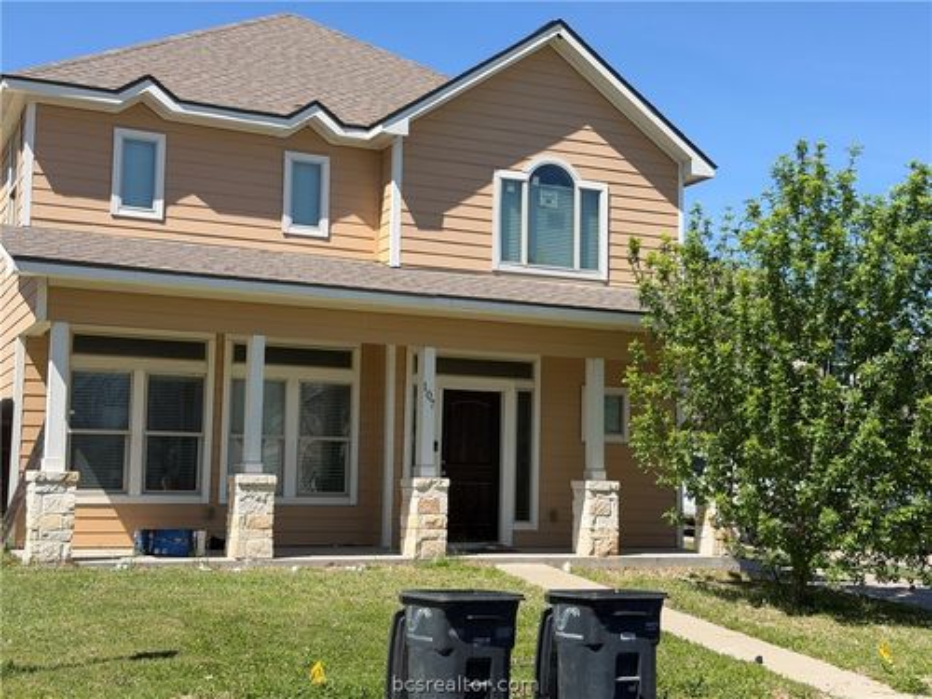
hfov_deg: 39.7
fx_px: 1292
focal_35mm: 48
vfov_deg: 30.3
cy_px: 350
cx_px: 466
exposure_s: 1/3378
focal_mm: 6.76
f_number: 1.78
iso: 64
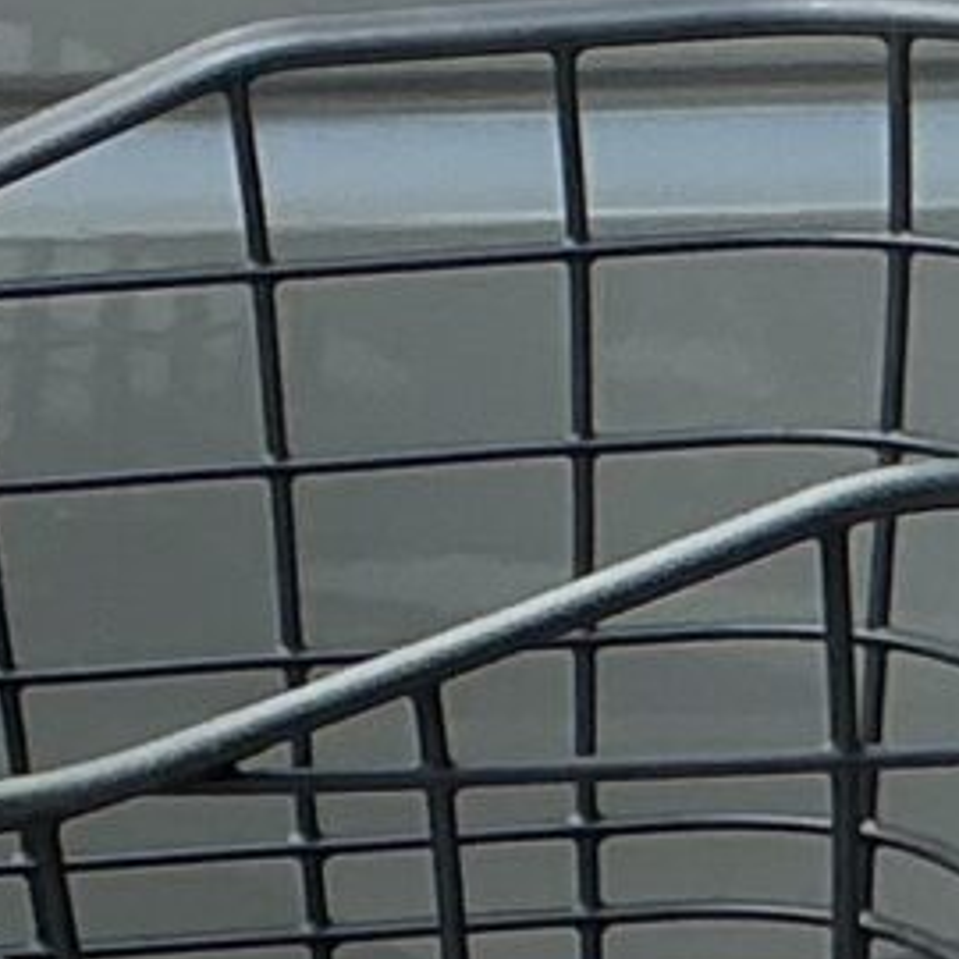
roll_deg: -2.1
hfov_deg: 6.4
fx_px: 7616
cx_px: -2298
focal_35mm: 243
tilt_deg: -24.6
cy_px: 2032
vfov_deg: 6.9
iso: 20
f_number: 1.8
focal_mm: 3
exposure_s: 1/120
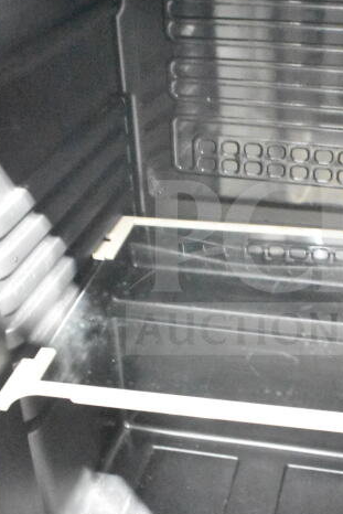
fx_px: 757
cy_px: 267
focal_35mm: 53
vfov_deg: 37.5
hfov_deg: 25.3
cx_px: 249
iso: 25600
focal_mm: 18
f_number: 3.5
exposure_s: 1/10
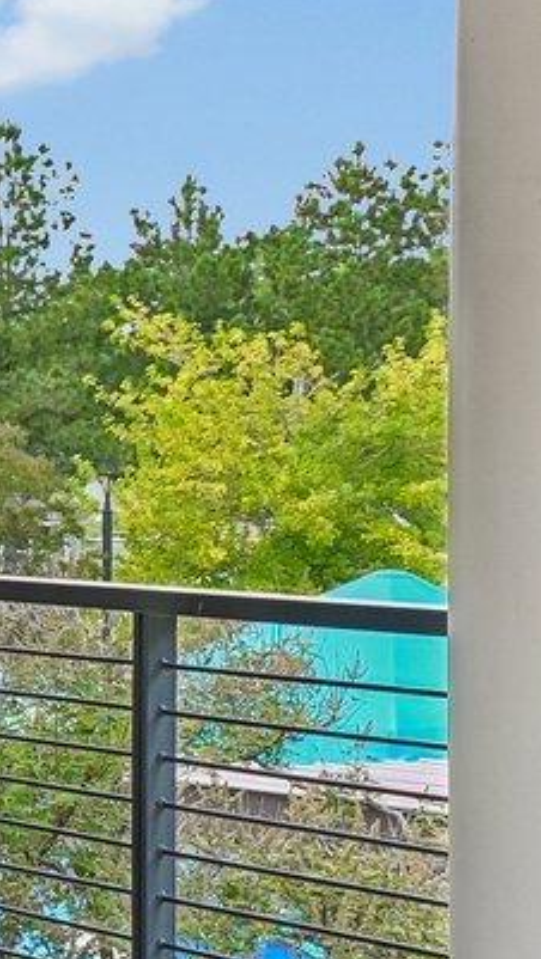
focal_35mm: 107
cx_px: -1230
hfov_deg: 8.7
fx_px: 2725
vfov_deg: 20.0
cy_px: 434
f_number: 9
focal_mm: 20
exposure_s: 1/30
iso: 200
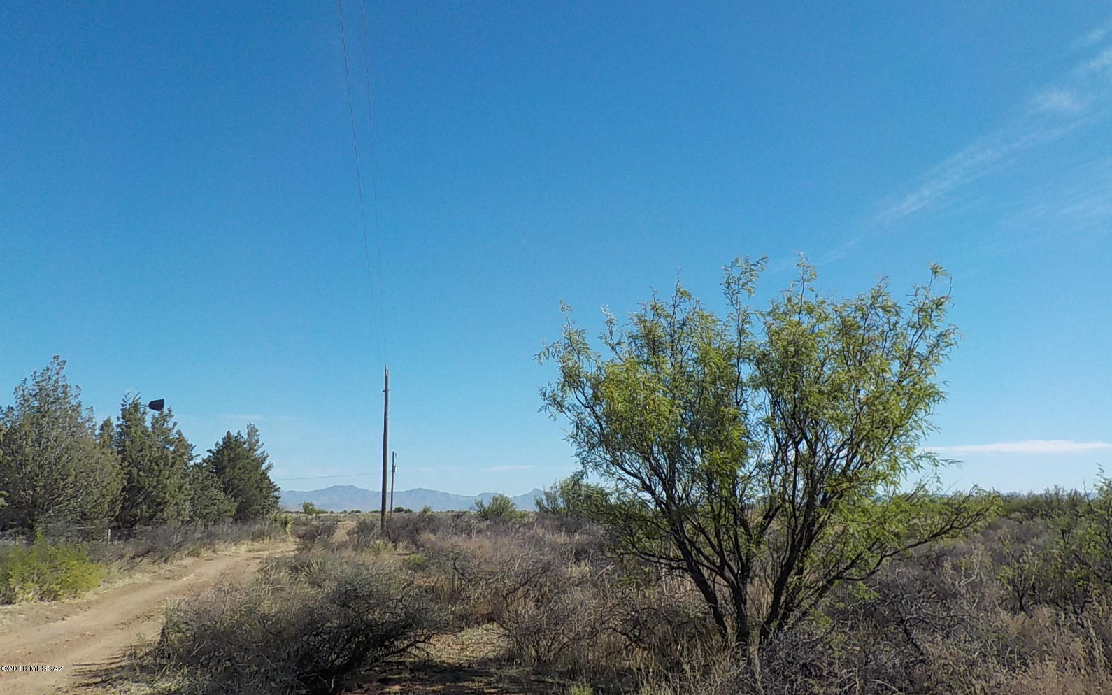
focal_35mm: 32
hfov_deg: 59.6
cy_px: 277
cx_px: 557
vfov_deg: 39.3
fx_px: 970
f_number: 3.3
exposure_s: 1/1250
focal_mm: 4.1
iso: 125
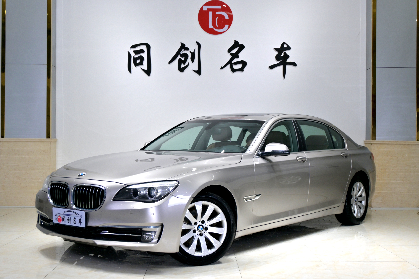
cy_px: 140
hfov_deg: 43.0
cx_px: 210
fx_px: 532
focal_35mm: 46
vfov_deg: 29.4
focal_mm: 30.5
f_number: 4.8
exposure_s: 1/125
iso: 125
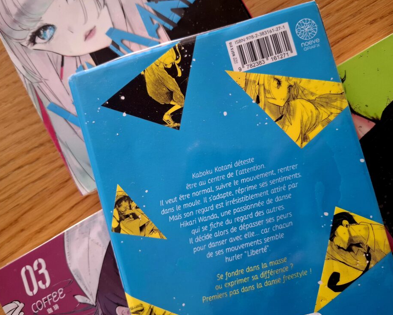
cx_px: 192
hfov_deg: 68.1
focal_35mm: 25
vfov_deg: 56.8
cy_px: 152
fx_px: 291
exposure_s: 1/50
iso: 250
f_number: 1.8
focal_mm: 5.54
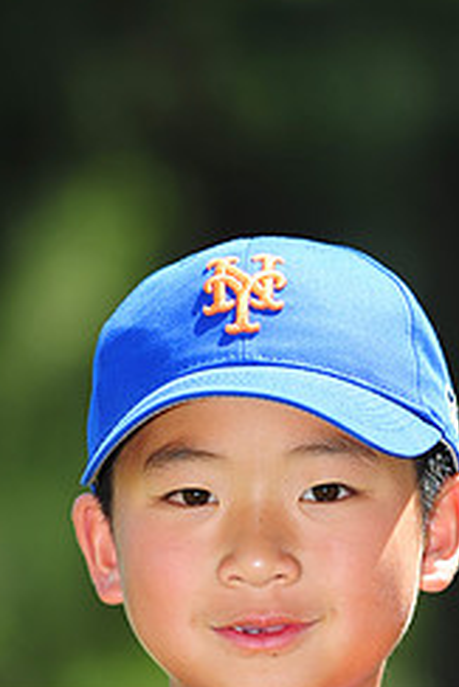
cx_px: 194
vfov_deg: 4.3
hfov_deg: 2.9
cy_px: 729
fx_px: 9071
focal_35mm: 475
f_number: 4.5
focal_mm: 200
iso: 200
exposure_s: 1/640
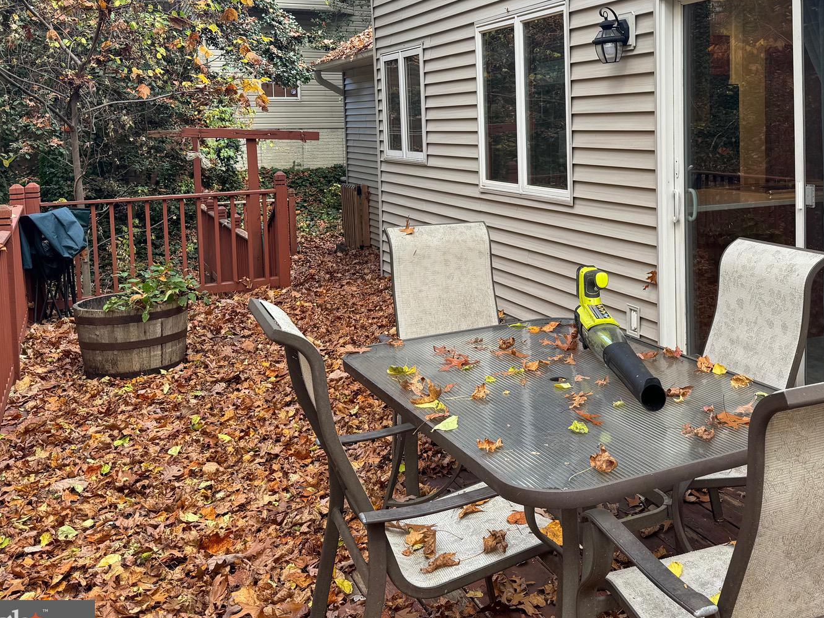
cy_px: 174
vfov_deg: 37.9
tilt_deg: -4.1
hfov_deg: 48.9
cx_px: 575
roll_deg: +1.1
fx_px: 881
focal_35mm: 37
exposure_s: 1/121
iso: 80
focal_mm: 6.76
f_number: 1.78
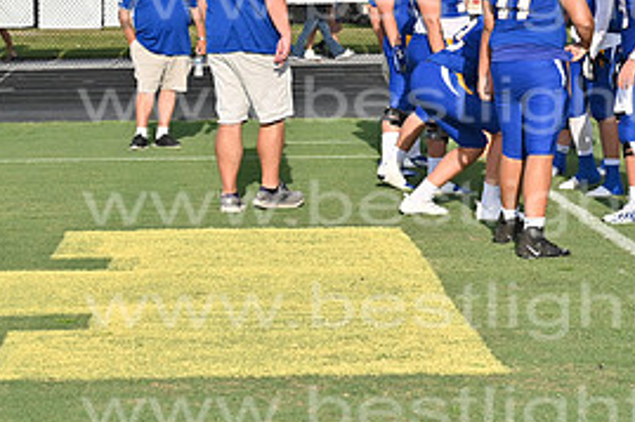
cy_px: 54
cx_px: 616
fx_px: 2203
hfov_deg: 16.1
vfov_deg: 10.9
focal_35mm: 125
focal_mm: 58
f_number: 4
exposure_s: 1/8000
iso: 500
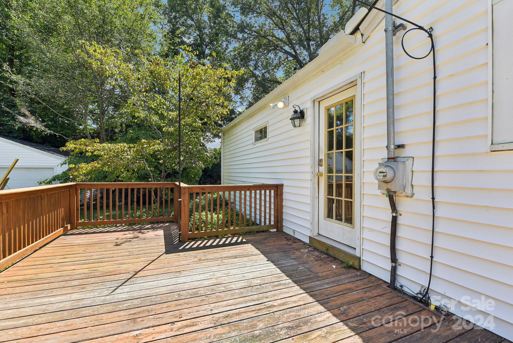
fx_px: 214
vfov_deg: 77.4
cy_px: 172
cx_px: 256
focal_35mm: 15
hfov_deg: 100.4
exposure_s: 1/400
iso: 200
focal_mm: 15
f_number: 8
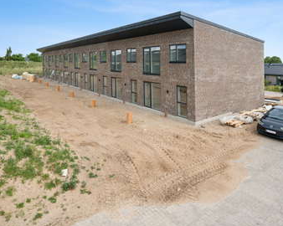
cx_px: 147
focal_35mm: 22
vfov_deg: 64.1
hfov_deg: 76.1
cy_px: 112
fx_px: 181
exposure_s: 1/2000
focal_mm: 18.5
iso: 320
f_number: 5
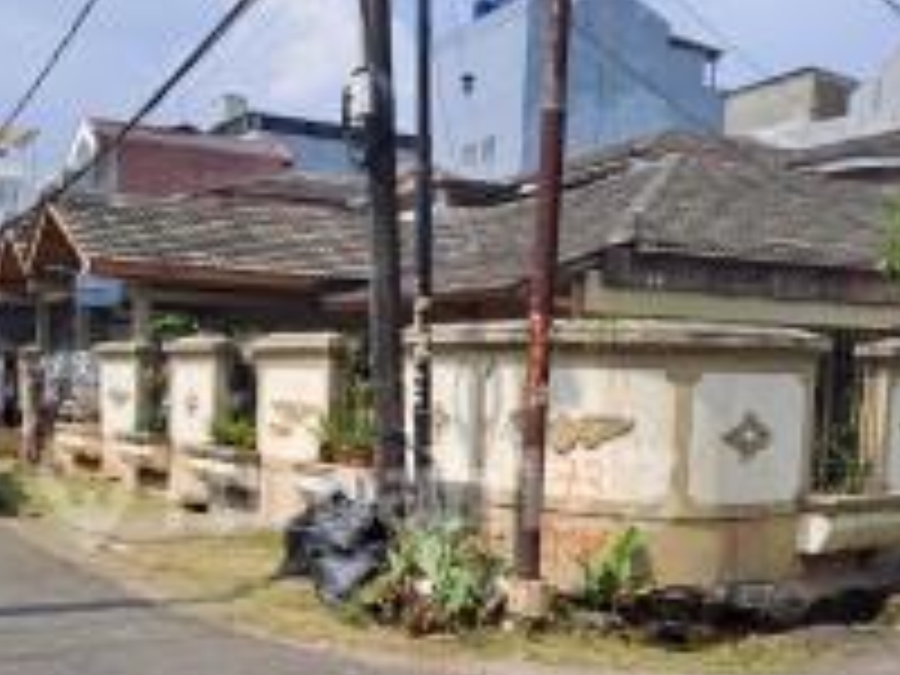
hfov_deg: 41.9
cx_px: 360
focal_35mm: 45
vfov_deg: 31.7
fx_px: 1170
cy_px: 490
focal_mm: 4.65
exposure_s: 1/1667
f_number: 1.8
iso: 32
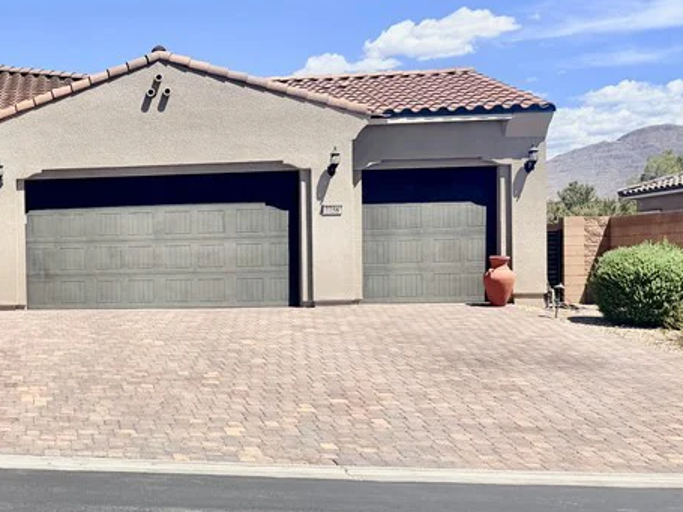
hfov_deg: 31.4
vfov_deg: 27.0
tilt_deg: -1.2
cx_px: -77
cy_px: 293
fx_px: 1065
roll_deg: +2.0
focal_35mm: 54
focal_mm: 6.76
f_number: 1.78
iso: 80
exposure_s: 1/6173
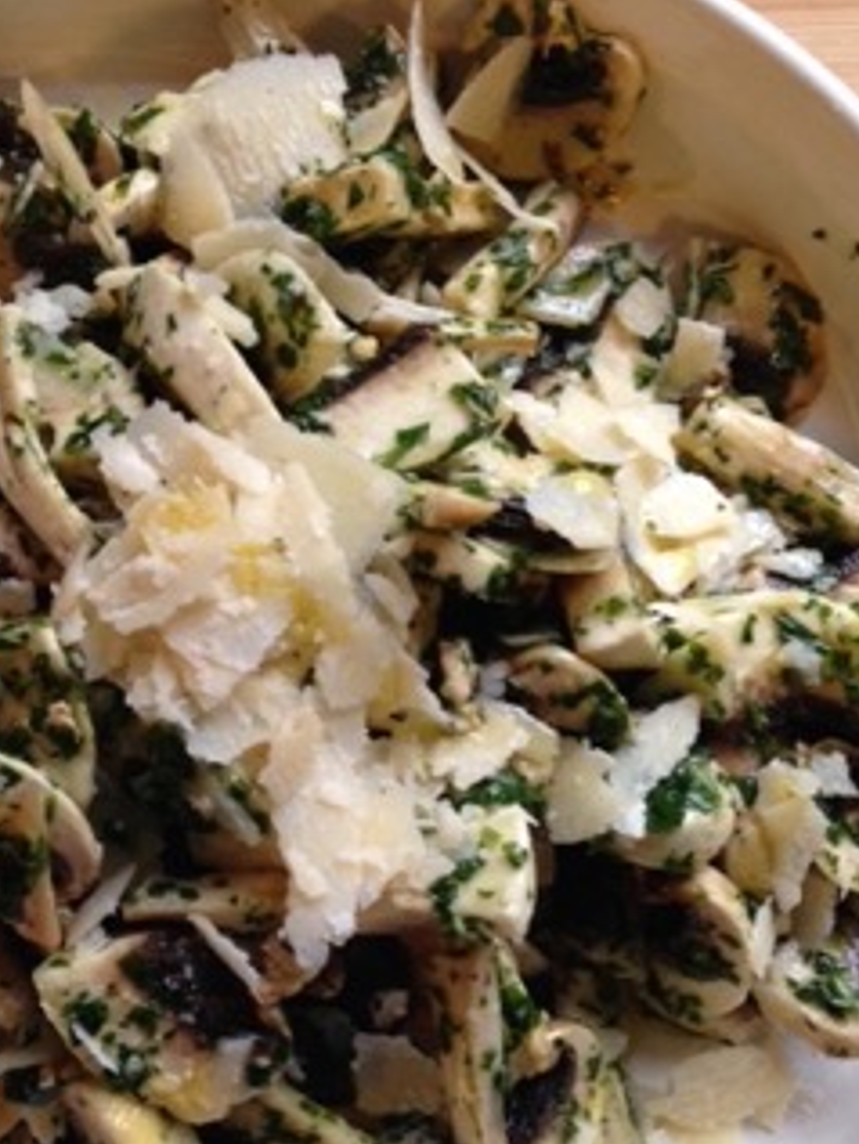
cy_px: 725
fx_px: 1719
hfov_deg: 27.7
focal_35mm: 52
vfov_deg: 36.6
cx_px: 218
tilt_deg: -80.0
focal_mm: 4.12
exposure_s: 1/20
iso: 80
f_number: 2.4
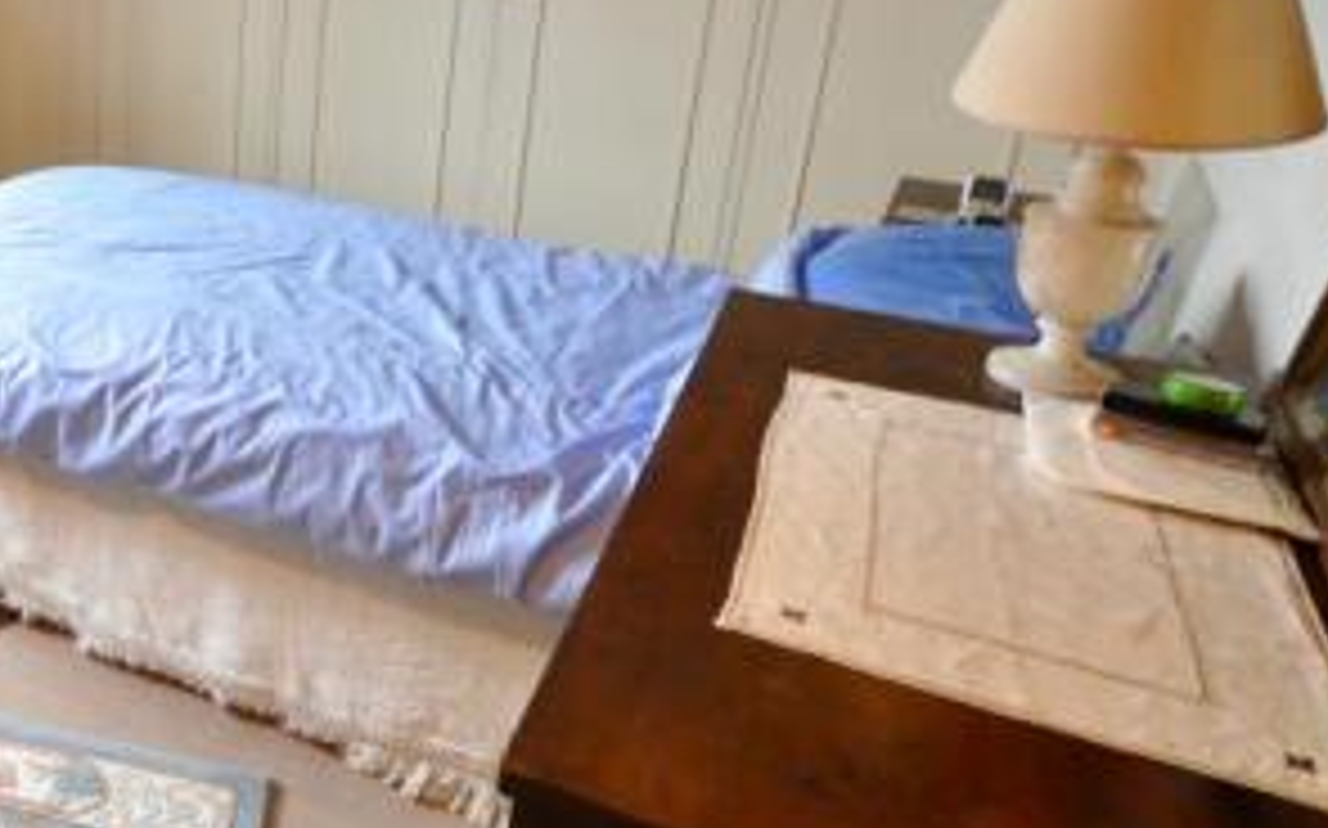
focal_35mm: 34
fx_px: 1230
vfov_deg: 36.4
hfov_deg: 46.9
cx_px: -14
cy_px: 212
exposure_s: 1/40
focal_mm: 10
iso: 800
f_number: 4
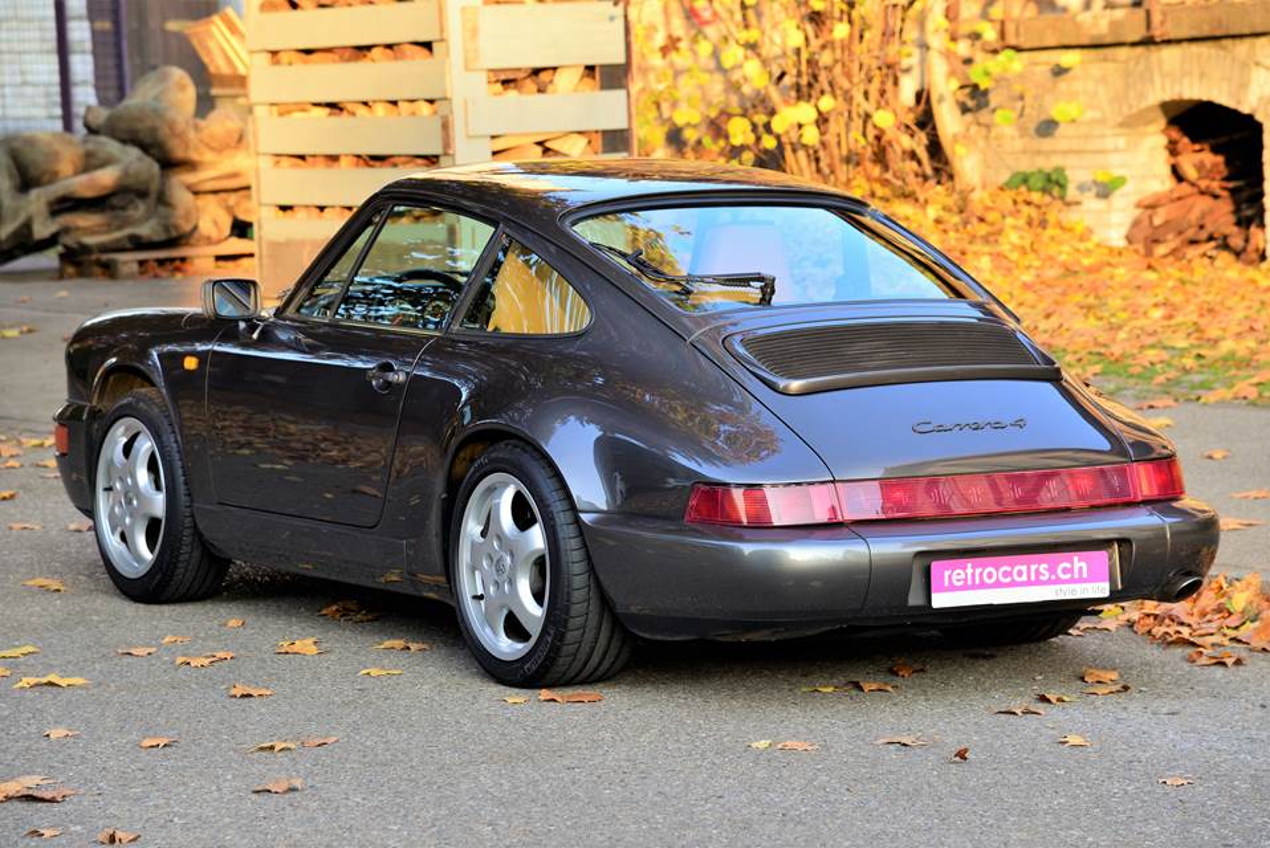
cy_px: 424
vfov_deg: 11.4
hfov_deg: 17.1
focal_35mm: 120
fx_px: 4236
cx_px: 635
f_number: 5.6
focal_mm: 120
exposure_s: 1/100
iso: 250
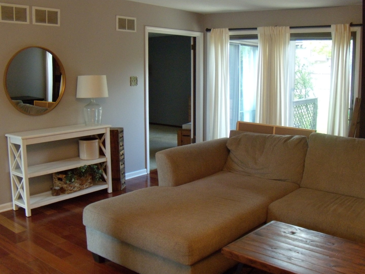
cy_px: 137
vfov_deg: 39.7
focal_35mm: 36
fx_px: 380
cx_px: 182
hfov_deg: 51.4
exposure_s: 1/30
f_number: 3.6
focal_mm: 6.4
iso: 400
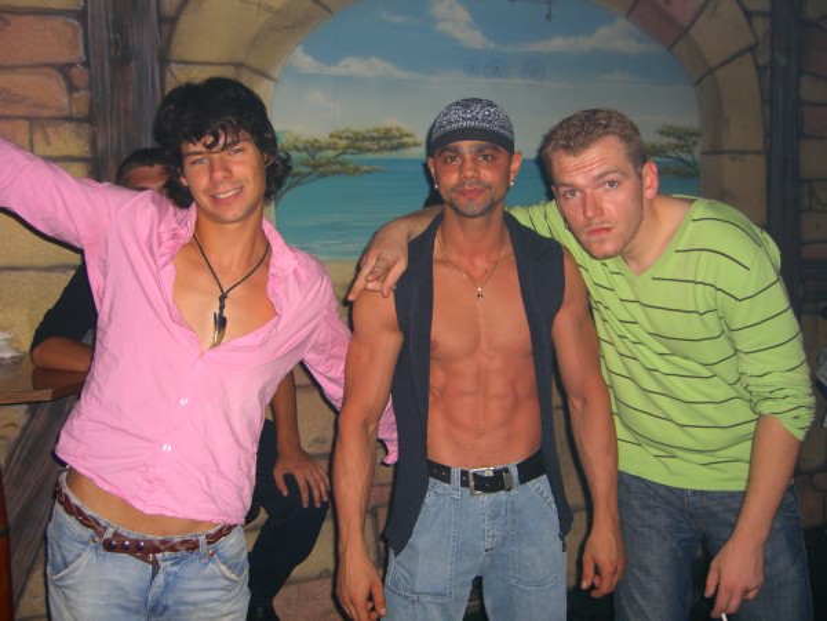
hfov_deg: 49.0
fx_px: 908
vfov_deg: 37.7
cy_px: 310
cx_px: 414
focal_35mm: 38
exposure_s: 1/60
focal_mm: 7.9
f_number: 2.8
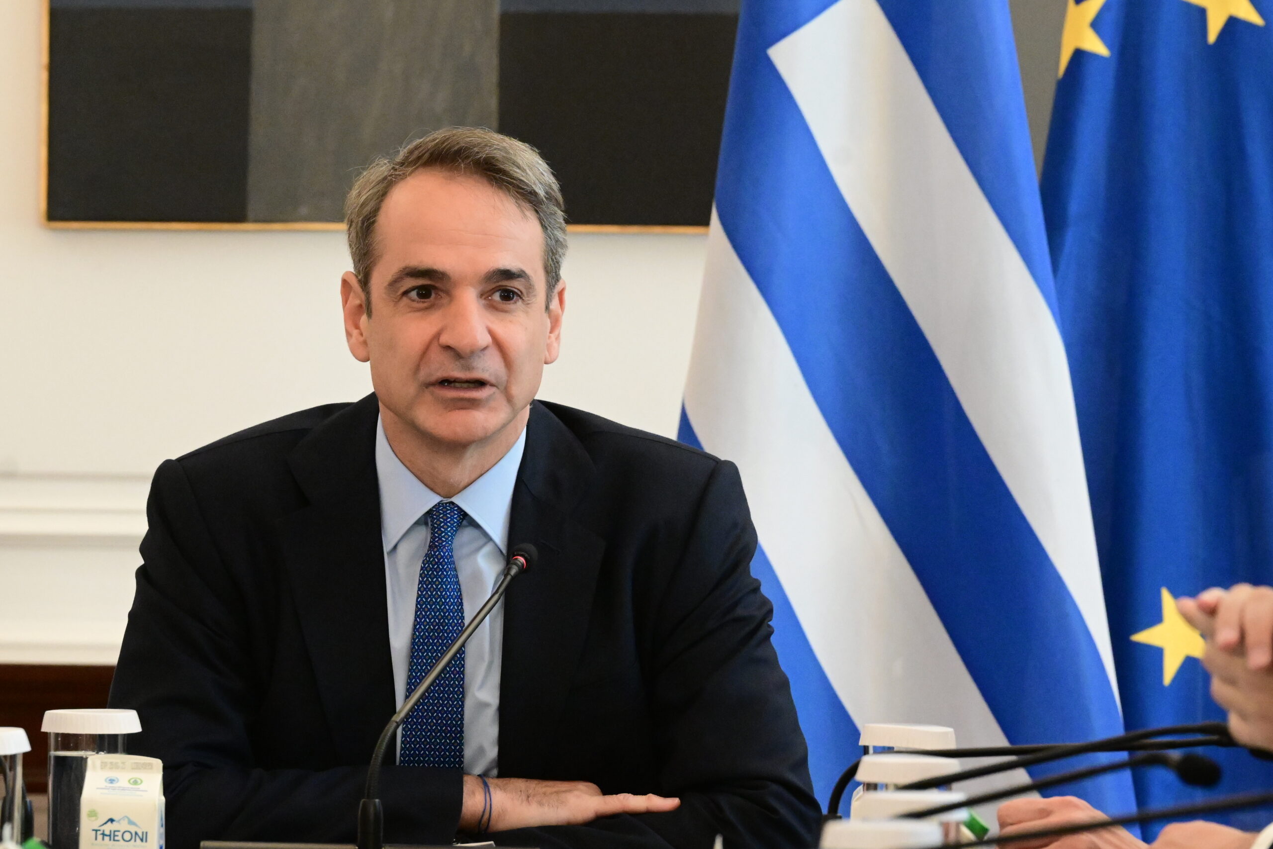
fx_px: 10608
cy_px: 424
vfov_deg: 4.6
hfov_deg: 6.9
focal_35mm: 300
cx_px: 636
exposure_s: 1/500
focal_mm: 200
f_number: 7.1
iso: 10000
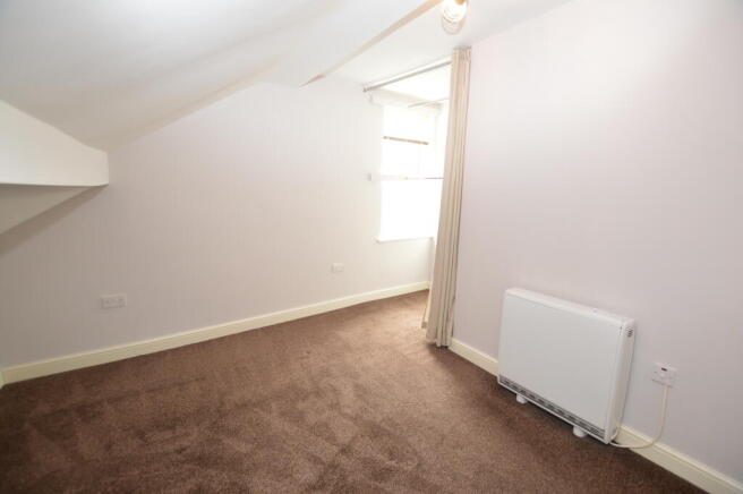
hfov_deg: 100.4
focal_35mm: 15
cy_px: 247
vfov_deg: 77.2
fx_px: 309
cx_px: 372
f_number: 3.5
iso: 500
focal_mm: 10
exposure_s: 1/60
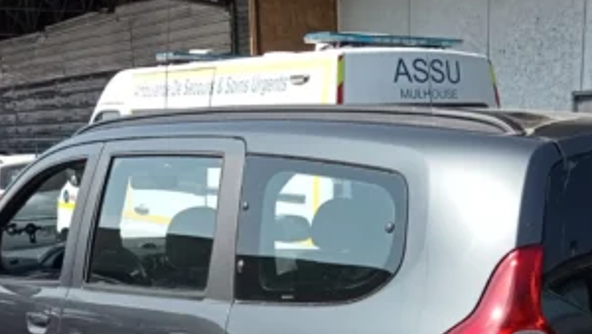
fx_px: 958
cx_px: 385
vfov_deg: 18.9
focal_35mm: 61
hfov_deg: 34.1
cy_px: 376
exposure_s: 1/661
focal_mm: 3.46
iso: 102
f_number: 2.2
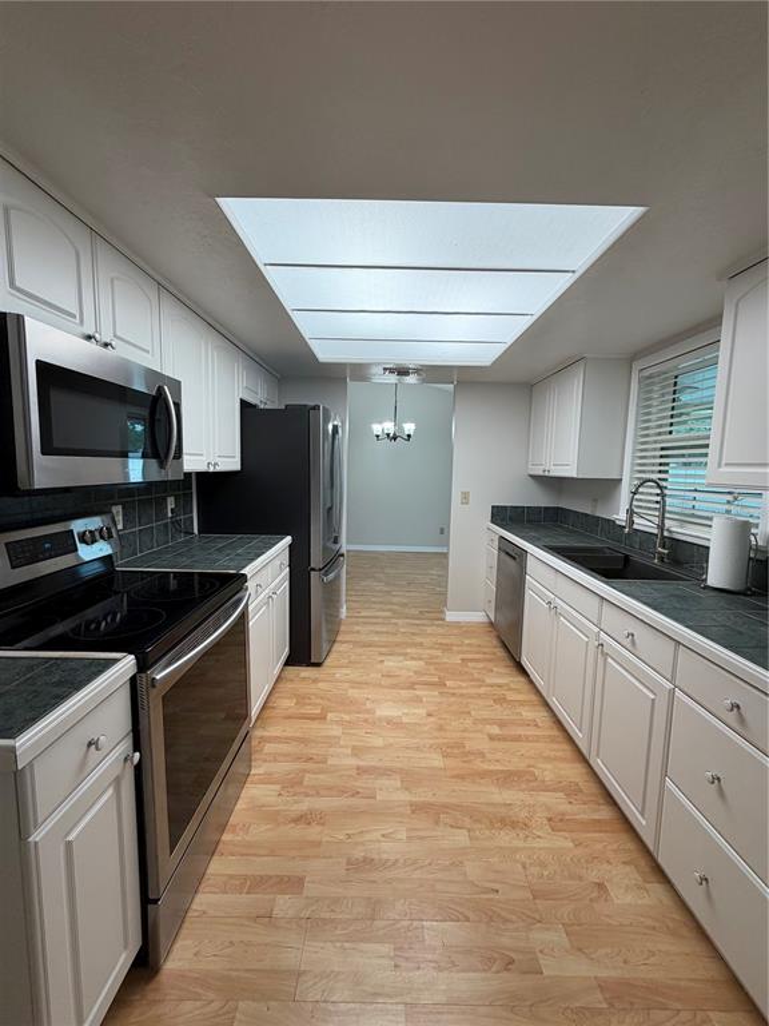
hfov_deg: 85.7
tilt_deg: -5.6
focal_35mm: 14
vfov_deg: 102.1
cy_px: 513
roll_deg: -1.7
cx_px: 384
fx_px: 415
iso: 100
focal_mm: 2.22
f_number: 2.2
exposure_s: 1/120
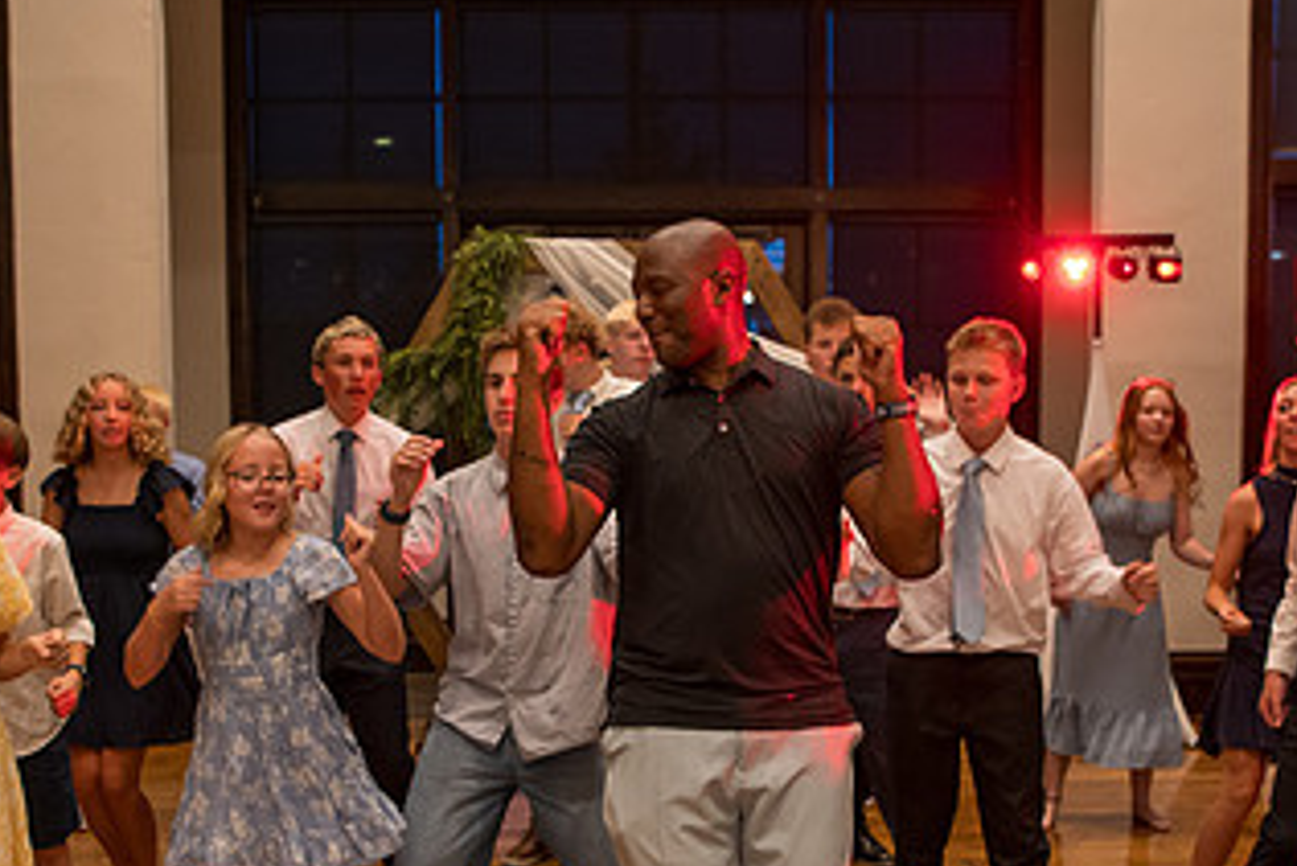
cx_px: 665
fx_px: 1586
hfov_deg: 44.5
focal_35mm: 44
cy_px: 562
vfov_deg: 30.4
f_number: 2.8
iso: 3200
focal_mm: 24
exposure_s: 1/100
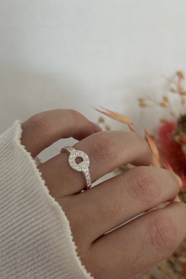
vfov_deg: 36.3
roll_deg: -1.8
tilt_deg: -8.9
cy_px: 139
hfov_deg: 24.6
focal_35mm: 55
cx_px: 83
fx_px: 426
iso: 80
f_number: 1.6
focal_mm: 5.96
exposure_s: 1/60
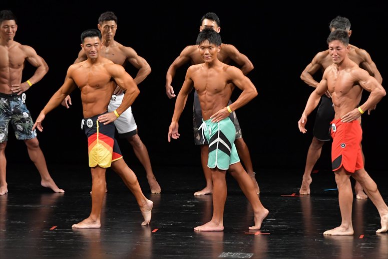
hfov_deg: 8.1
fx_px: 2747
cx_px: 194
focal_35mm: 255
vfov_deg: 5.4
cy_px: 130
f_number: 5.6
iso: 3200
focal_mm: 170
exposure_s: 1/400
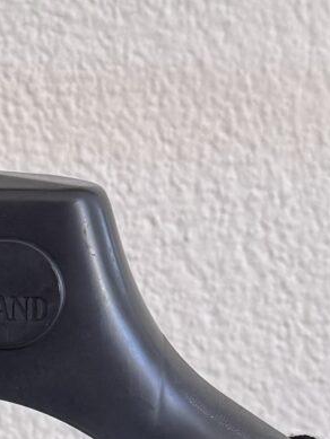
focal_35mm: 158
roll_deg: +0.2
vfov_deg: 12.4
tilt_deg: -2.8
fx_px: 2007
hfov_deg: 9.3
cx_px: 16
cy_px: 360
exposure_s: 1/109
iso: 200
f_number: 1.78
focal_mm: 6.76
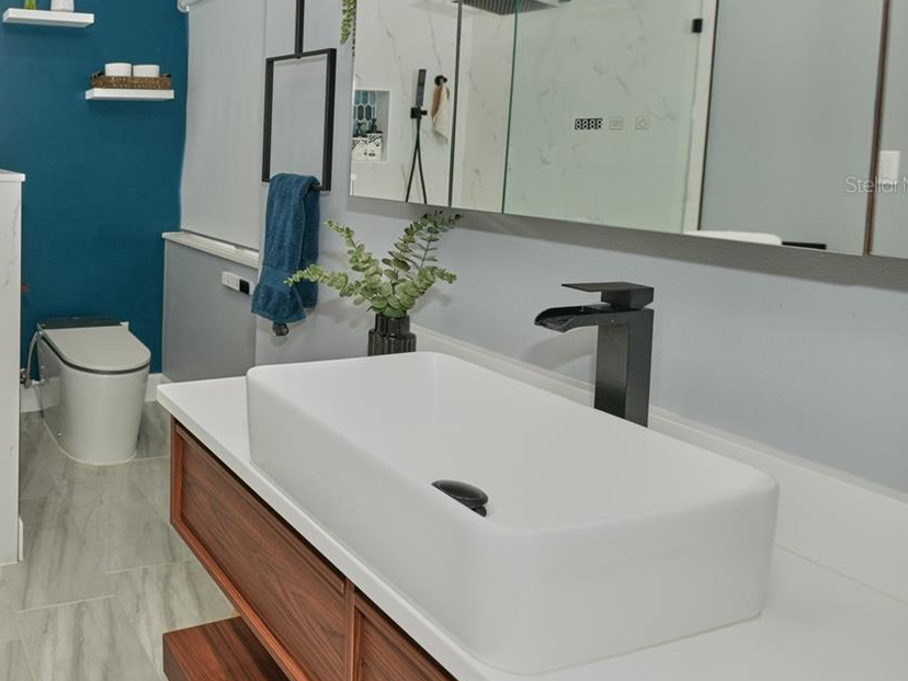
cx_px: 66
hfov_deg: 56.5
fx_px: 682
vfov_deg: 51.2
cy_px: 184
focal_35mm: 26
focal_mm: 14
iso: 400
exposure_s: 1/200
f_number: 4
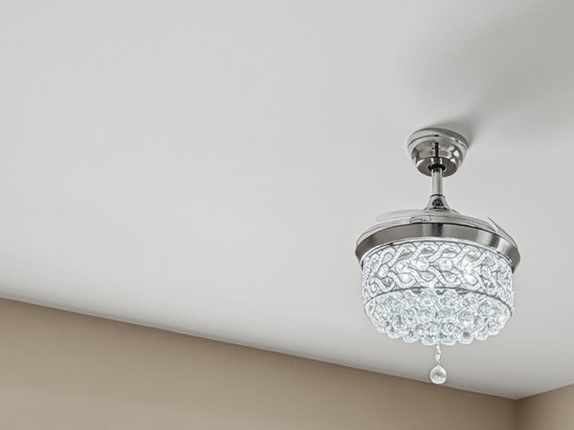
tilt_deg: -7.4
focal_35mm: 49
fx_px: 812
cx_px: 509
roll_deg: +1.0
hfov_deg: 36.6
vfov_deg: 21.7
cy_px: 728
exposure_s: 1/152
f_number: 2.2
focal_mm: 2.2
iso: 50
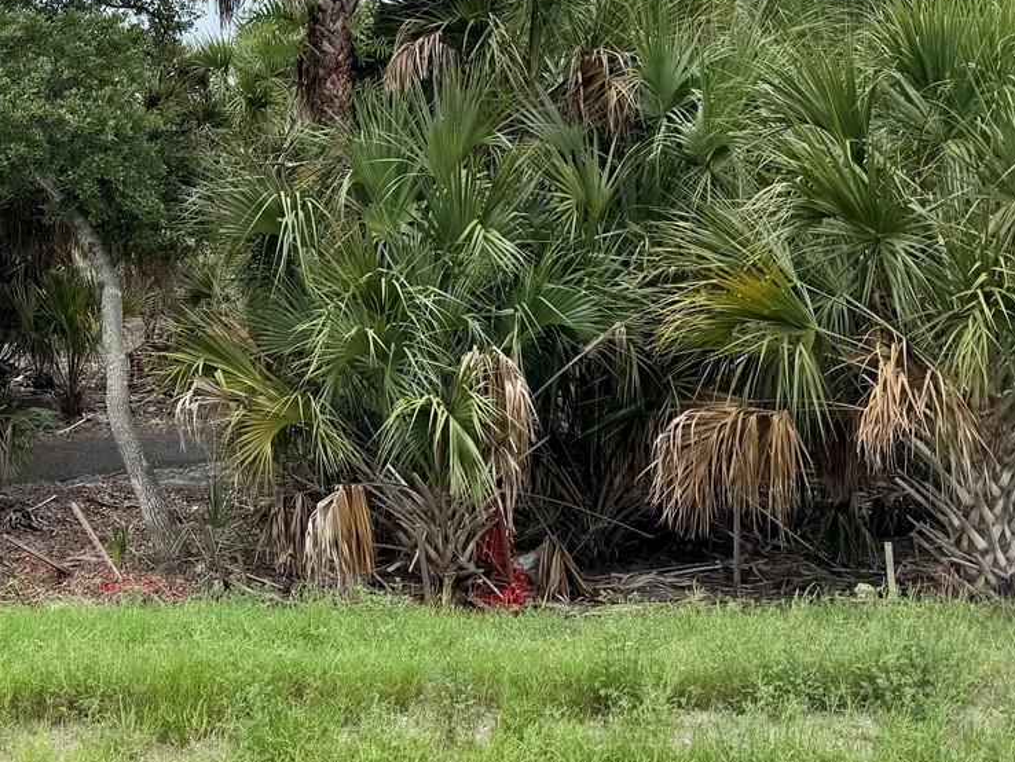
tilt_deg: +1.5
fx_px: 1525
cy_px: 122
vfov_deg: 27.3
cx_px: 77
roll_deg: +1.7
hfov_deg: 34.5
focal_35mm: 52
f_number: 1.78
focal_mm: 6.76
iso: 80
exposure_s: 1/3597
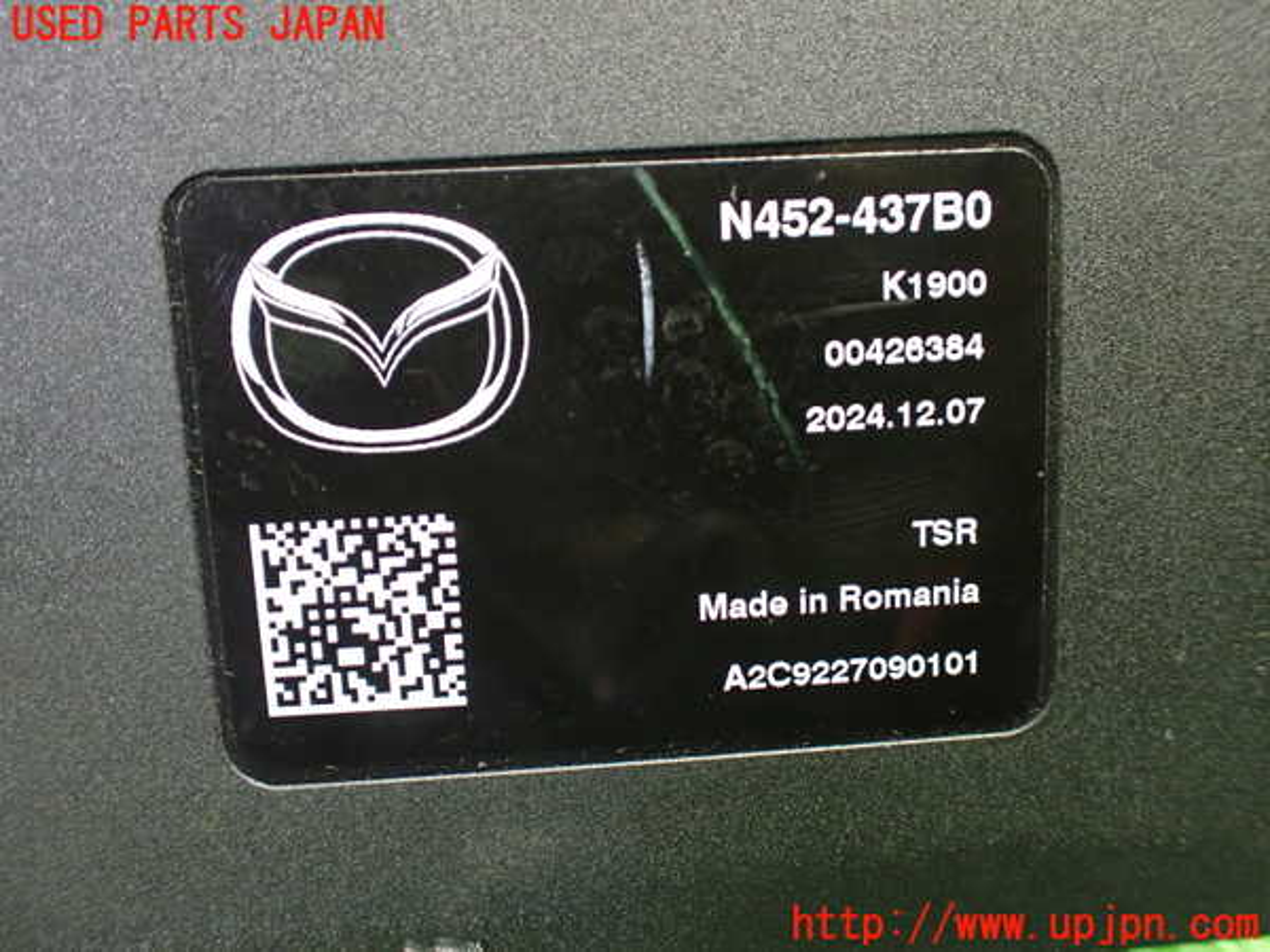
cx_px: 635
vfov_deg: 46.8
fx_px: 1101
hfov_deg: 60.0
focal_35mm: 30
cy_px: 476
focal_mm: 5.4
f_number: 2.3
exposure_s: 1/40
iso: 800
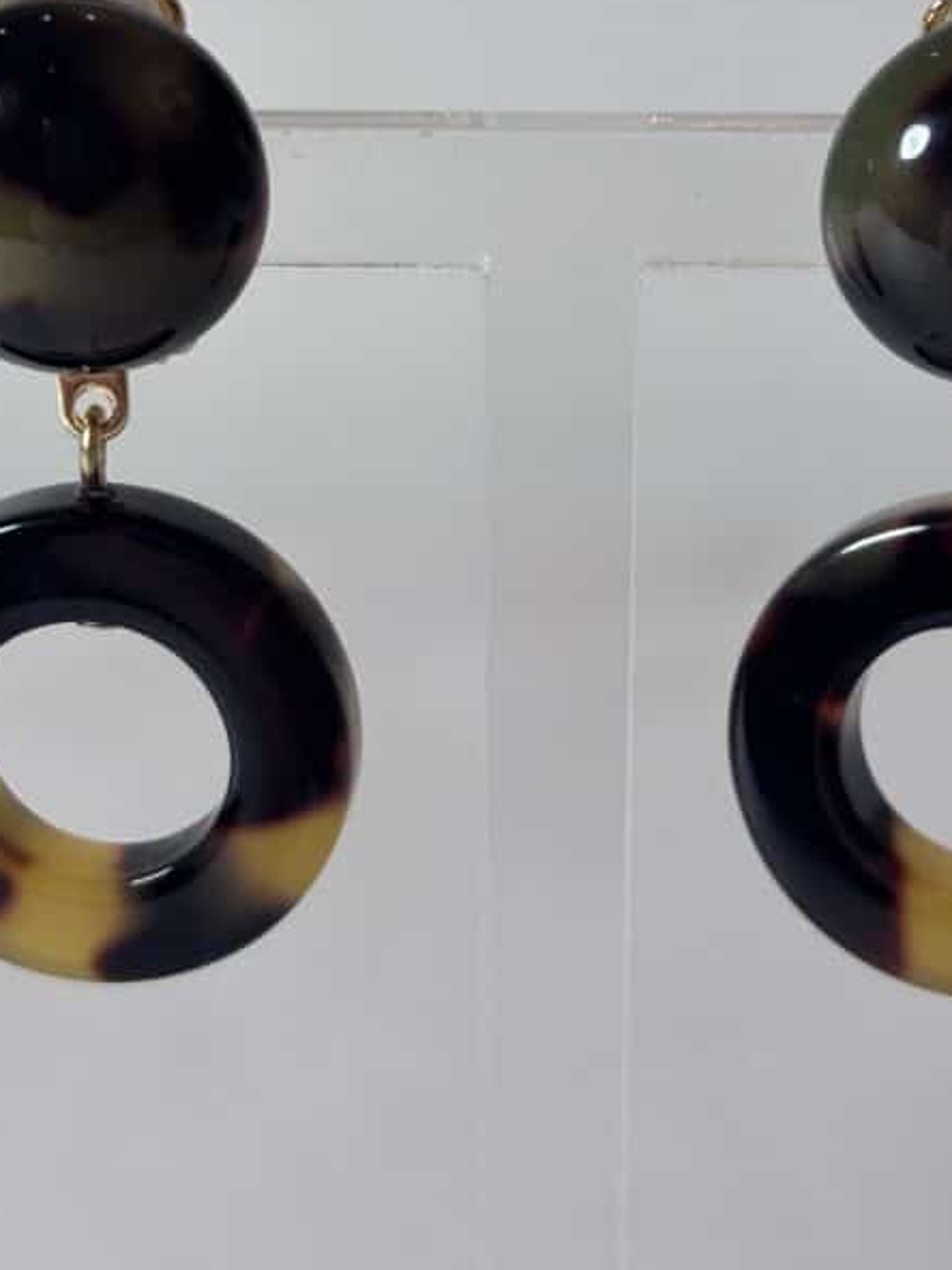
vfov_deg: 21.7
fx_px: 3300
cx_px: 536
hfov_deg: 16.4
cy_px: 416
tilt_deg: -19.5
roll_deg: -1.5
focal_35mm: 90
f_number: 1.6
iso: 25
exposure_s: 1/130
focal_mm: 5.96
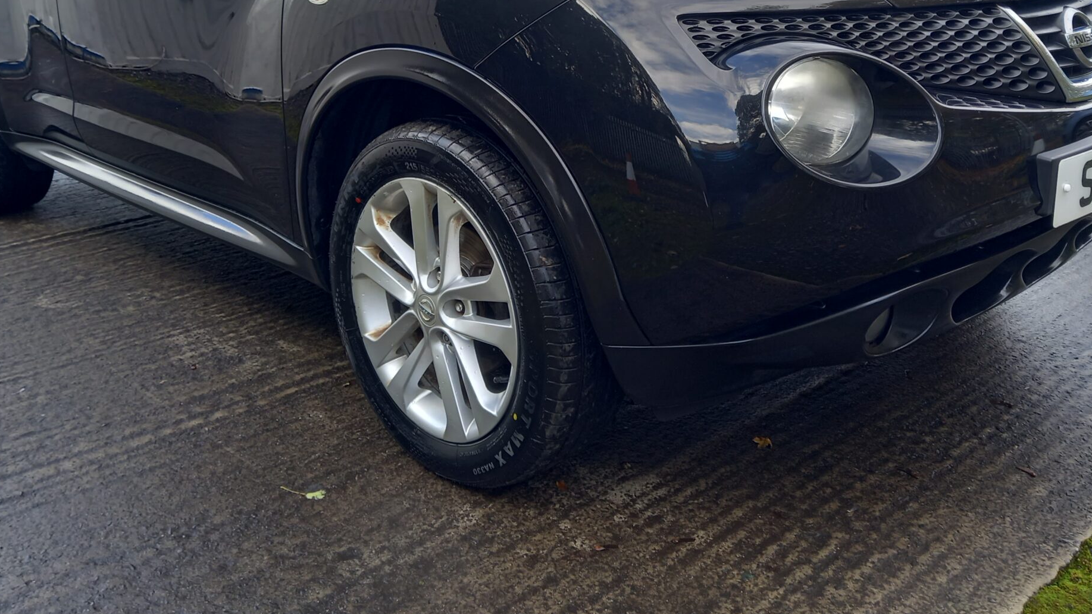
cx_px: 593
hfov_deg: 52.7
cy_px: 80
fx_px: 1100
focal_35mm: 38
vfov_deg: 30.1
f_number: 2
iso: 32
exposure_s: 1/100
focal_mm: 4.6
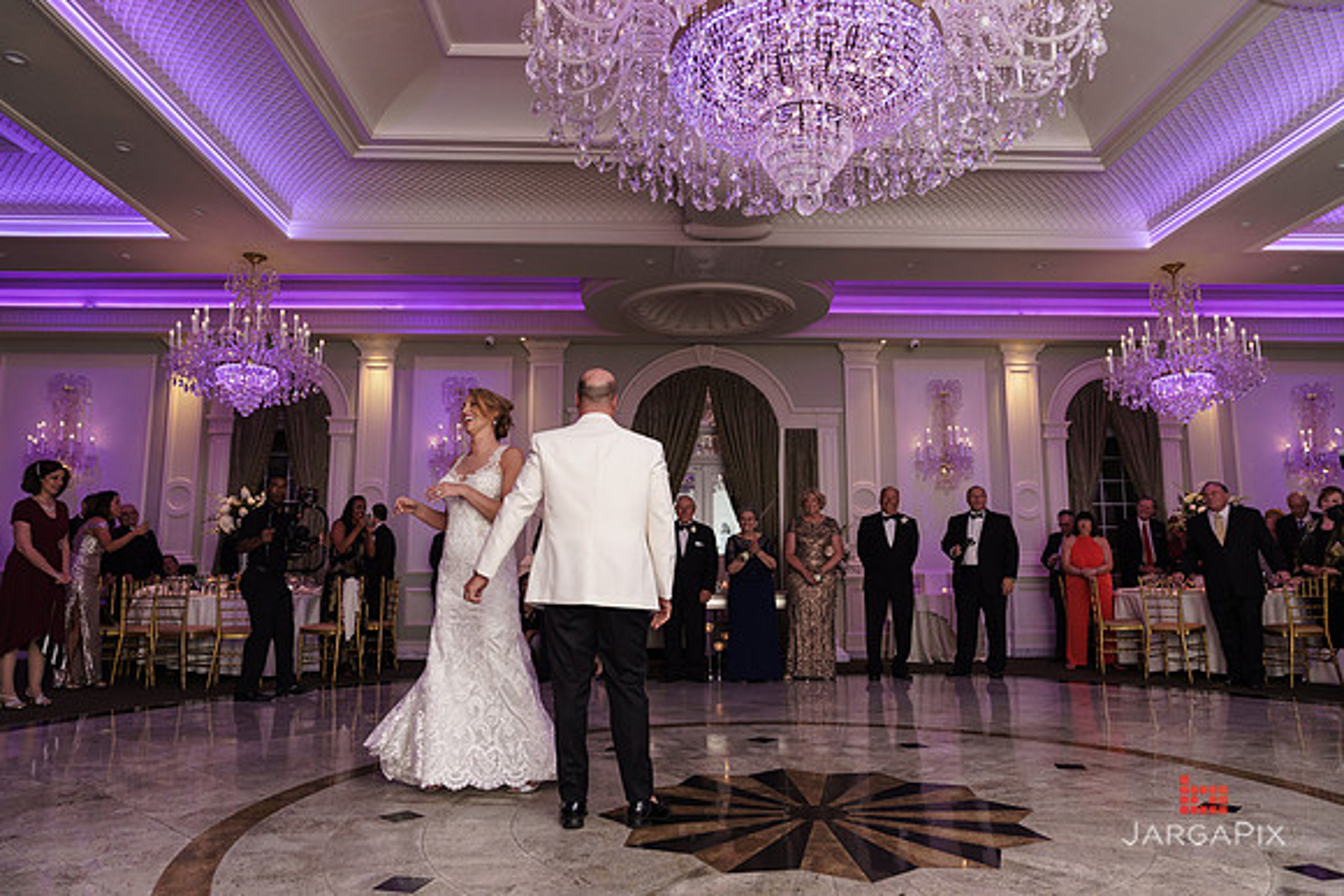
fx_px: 896
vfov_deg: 53.2
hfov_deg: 73.7
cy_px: 448
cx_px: 672
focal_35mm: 24
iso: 1250
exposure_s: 1/200
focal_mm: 24
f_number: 2.8
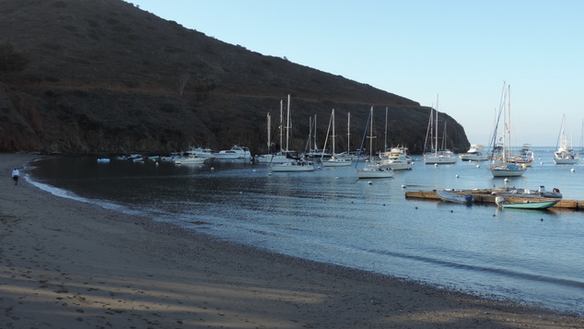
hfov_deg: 46.4
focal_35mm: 44
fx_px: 682
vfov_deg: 27.1
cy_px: 135
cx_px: 294
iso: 80
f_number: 3.3
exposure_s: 1/400
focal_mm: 7.1
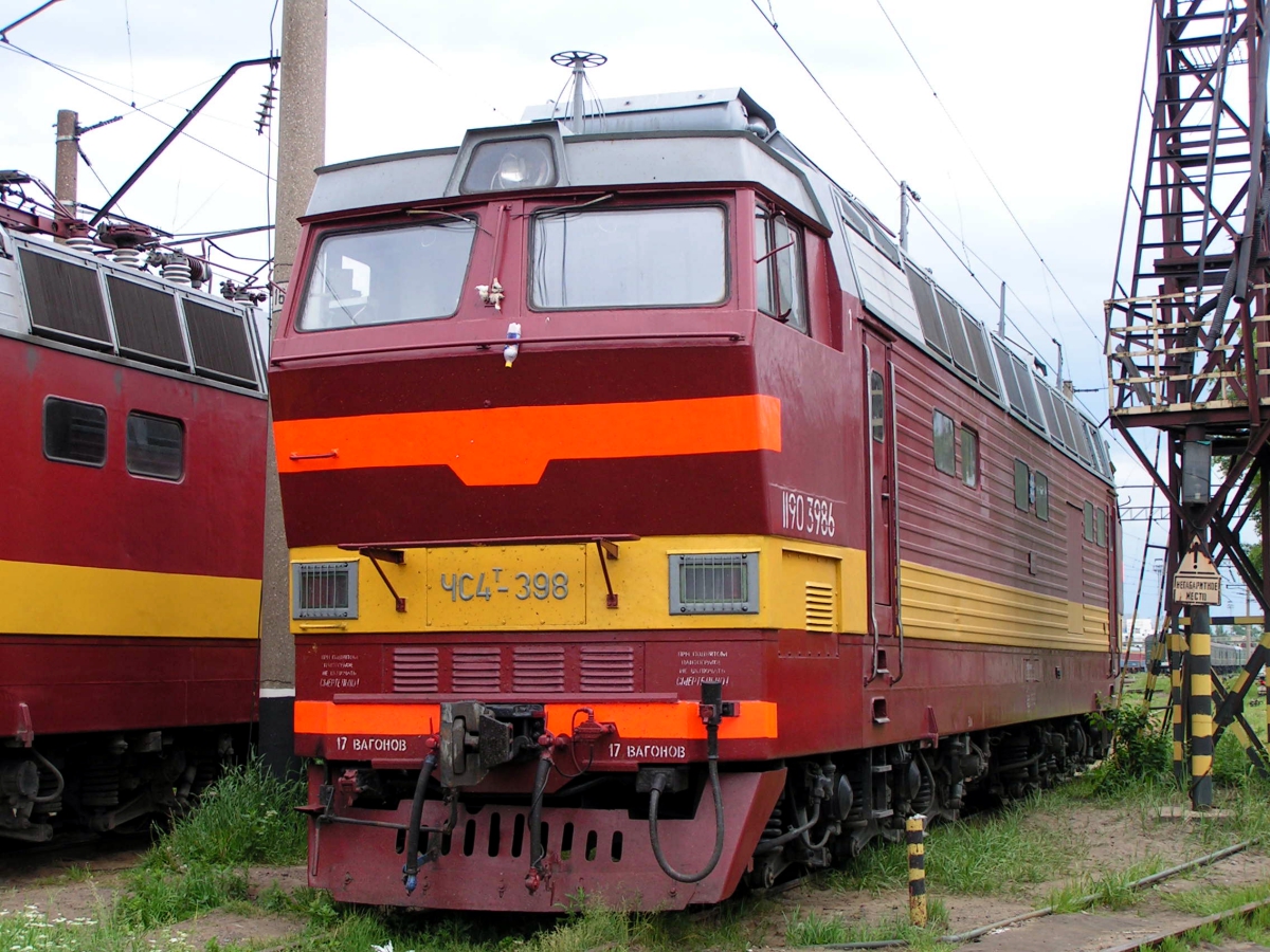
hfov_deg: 32.7
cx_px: 635
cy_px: 476
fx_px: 2165
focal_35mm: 59
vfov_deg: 24.8
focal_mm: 9.9
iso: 50
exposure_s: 1/250
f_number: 4
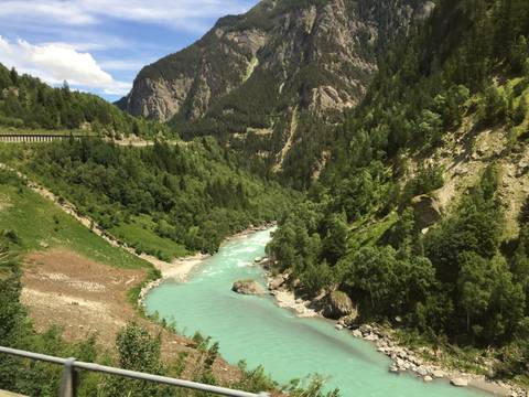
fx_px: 443
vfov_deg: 48.2
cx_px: 264
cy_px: 198
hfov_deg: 61.7
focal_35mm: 29
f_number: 2.2
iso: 32
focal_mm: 4.15
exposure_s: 1/316
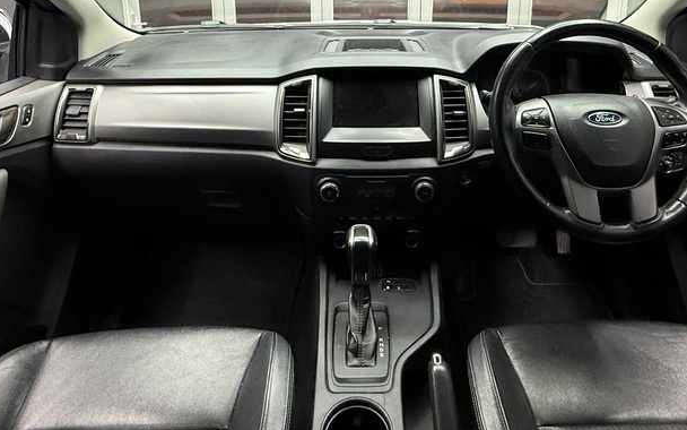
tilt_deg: -11.6
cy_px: 52
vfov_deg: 45.2
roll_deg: -0.2
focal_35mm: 25
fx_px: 468
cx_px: 369
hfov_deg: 72.4
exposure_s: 1/60
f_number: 2.2
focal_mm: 2.22
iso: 500
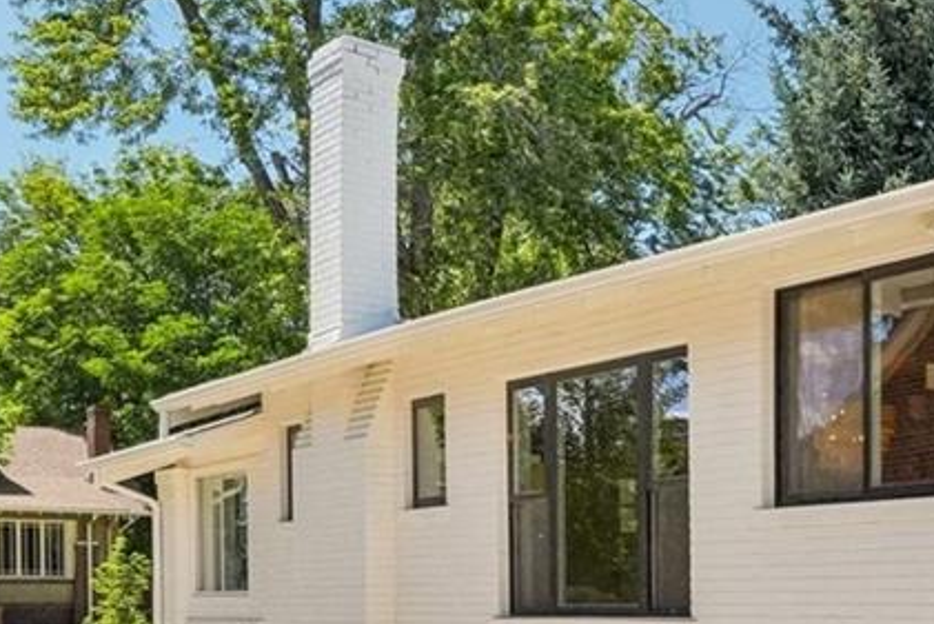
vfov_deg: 23.0
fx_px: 1479
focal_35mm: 57
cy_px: 602
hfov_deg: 29.4
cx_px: 1160
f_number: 8
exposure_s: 1/1250
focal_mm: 10
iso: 800
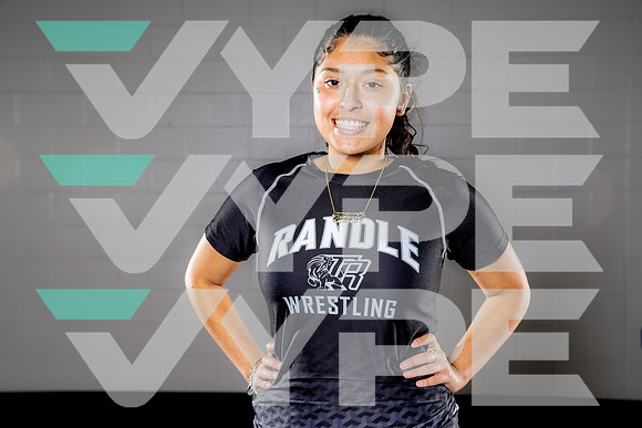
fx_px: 981
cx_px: 321
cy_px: 214
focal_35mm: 55
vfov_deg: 24.6
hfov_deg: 36.2
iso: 320
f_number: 5.6
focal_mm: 55
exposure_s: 1/250
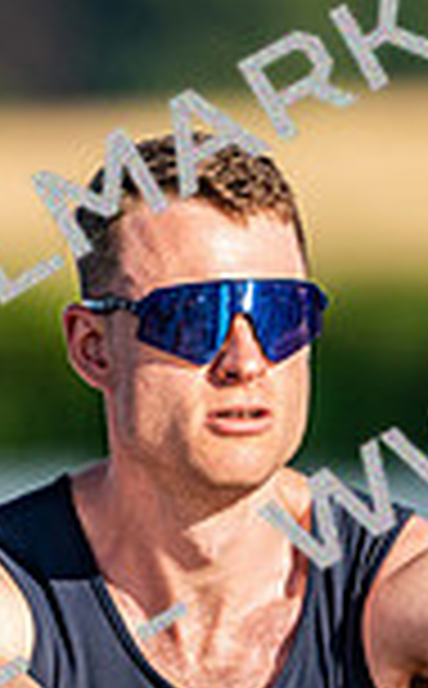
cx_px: -68
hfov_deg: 0.8
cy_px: 645
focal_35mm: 1550
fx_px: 29065
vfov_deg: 1.4
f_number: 4.5
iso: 280
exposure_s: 1/2500
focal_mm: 400
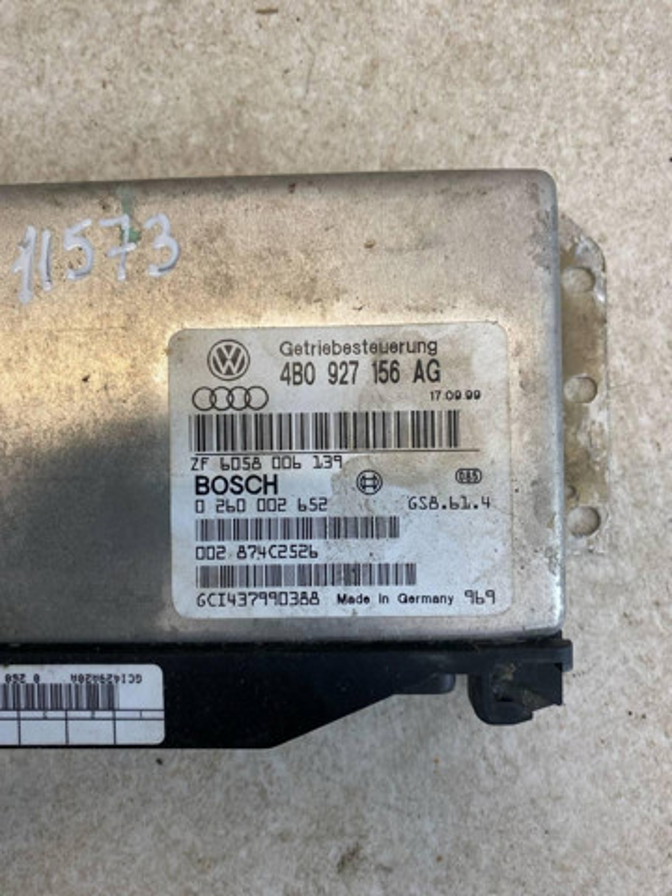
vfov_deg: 67.3
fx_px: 673
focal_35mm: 26
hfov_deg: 53.1
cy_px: 448
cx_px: 336
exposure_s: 1/115
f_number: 2.2
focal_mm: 3.82
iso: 100
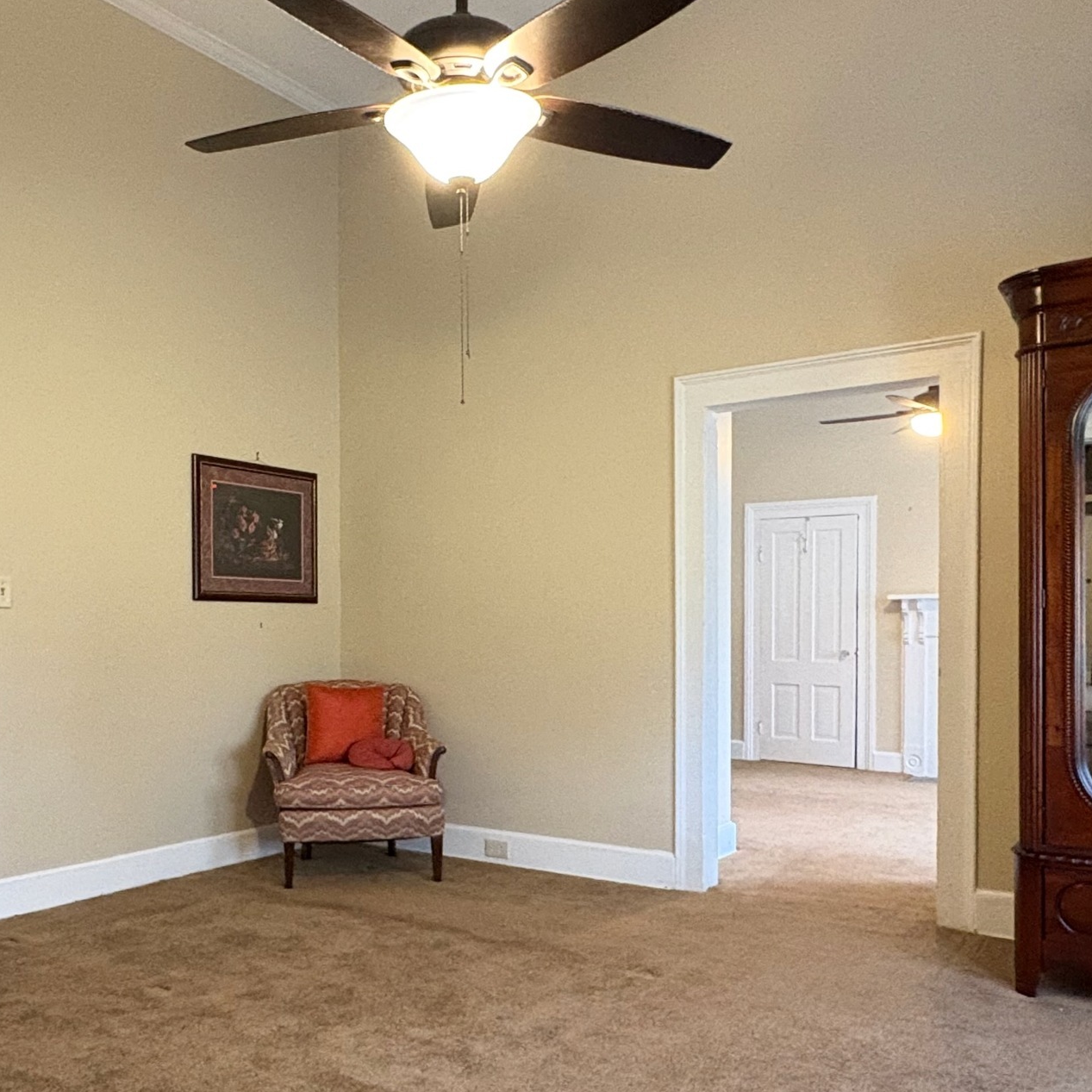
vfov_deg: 53.7
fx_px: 1071
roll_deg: -0.7
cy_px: 653
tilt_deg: -1.0
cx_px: 423
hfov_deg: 53.6
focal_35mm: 30
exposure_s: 1/60
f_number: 2.2
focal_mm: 2.22
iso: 640
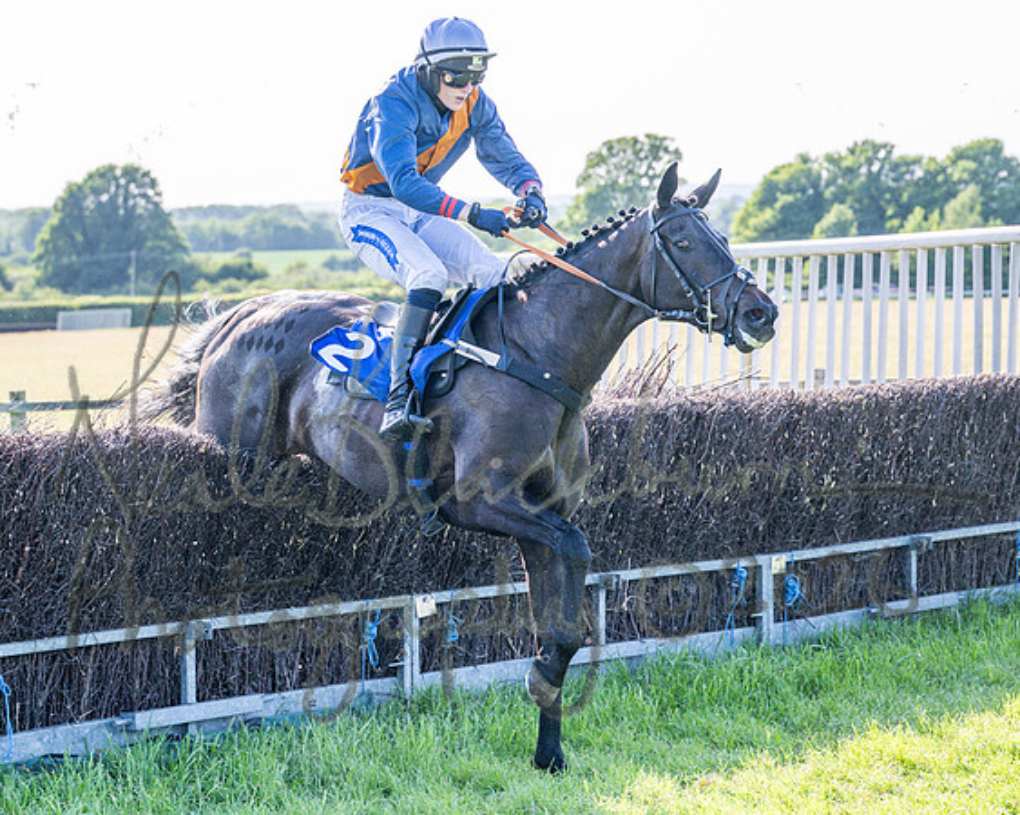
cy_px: 326
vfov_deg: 15.2
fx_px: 3051
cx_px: 451
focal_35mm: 101
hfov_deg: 19.0
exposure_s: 1/1600
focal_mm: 70
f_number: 4
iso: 320
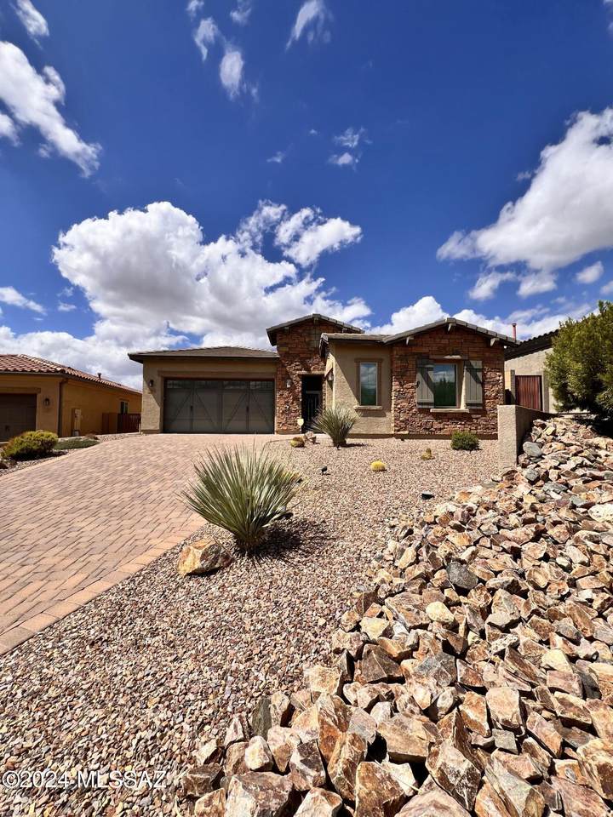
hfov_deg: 89.9
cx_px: 306
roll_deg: +0.1
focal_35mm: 13
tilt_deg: +3.6
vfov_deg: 106.2
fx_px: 307
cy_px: 408
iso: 32
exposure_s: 1/2597
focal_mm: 1.57
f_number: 1.8
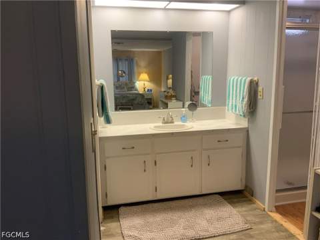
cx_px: 160
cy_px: 120
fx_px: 268
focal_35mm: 29
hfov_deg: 61.7
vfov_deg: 48.2
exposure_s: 1/60
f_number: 1.8
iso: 80
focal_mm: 3
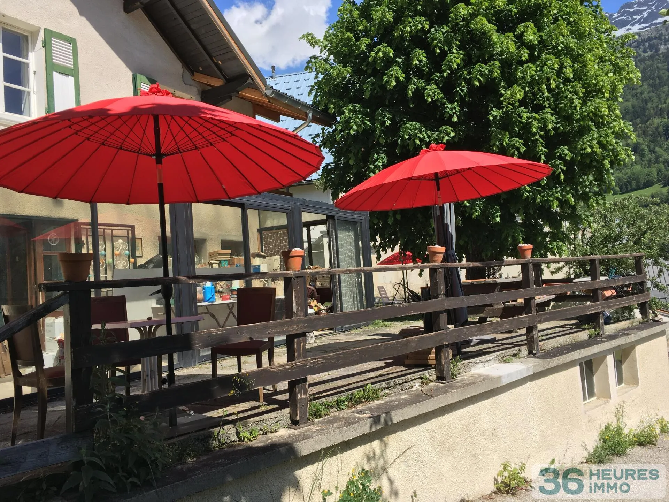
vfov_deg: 48.2
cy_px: 251
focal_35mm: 29
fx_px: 560
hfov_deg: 61.7
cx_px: 334
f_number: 2.2
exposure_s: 1/1221
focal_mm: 4.15
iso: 25
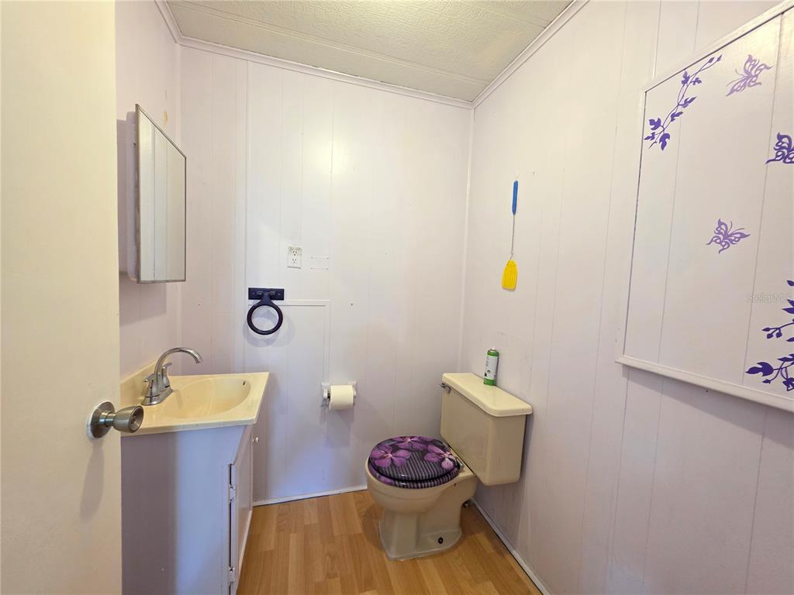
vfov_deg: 89.9
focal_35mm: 13
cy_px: 298
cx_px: 397
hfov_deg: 106.2
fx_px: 298
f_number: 1.9
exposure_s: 1/60
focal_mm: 2.2
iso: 320
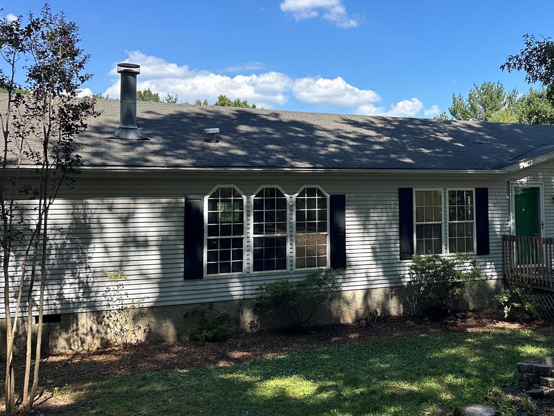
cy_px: 176
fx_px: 640
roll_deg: +0.8
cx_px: 407
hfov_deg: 45.4
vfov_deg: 35.9
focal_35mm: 40
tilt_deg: +2.6
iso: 80
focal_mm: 6.86
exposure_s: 1/1988
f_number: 1.78
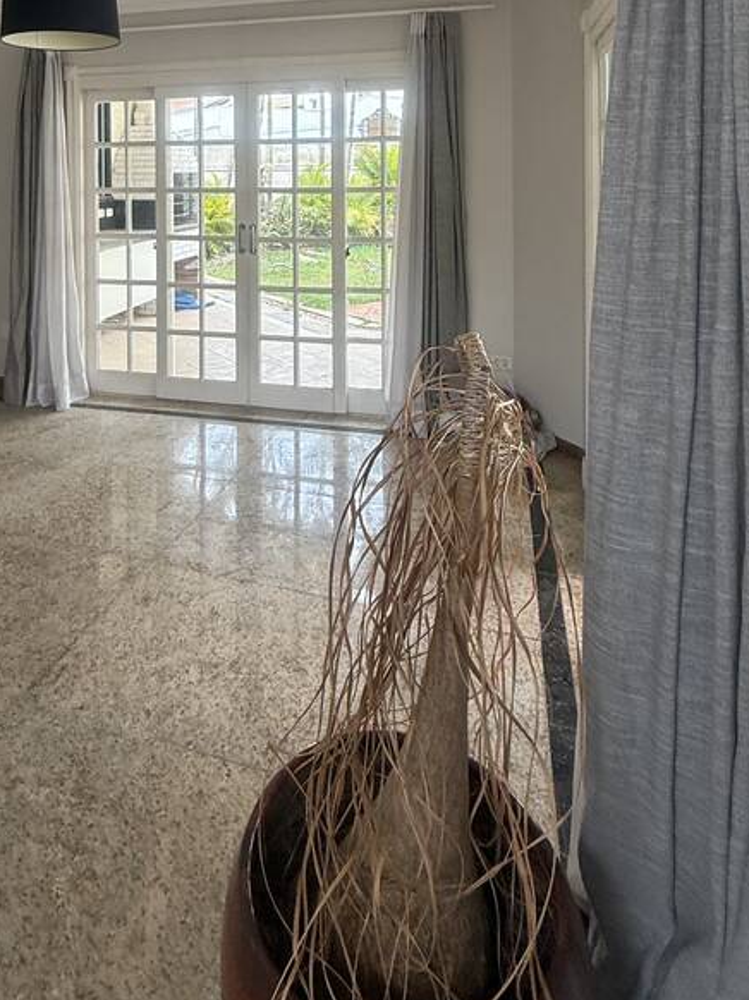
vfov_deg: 61.1
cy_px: 184
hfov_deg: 52.0
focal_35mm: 26
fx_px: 751
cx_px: 247
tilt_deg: -0.3
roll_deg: -0.2
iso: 64
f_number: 2.2
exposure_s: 1/134
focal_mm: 2.22
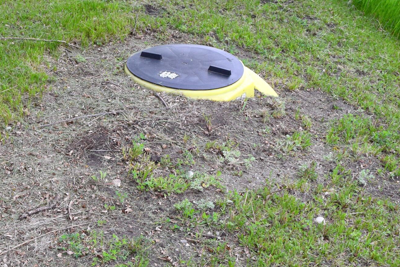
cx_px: -24
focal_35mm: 76
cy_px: 199
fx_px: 844
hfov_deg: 25.0
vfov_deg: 17.8
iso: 400
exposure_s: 1/100
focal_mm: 22
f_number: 9
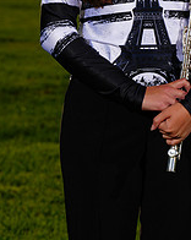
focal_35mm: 419
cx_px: 149
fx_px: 2970
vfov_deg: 4.6
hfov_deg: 3.7
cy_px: -33
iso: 125
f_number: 11
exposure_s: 1/500
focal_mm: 194
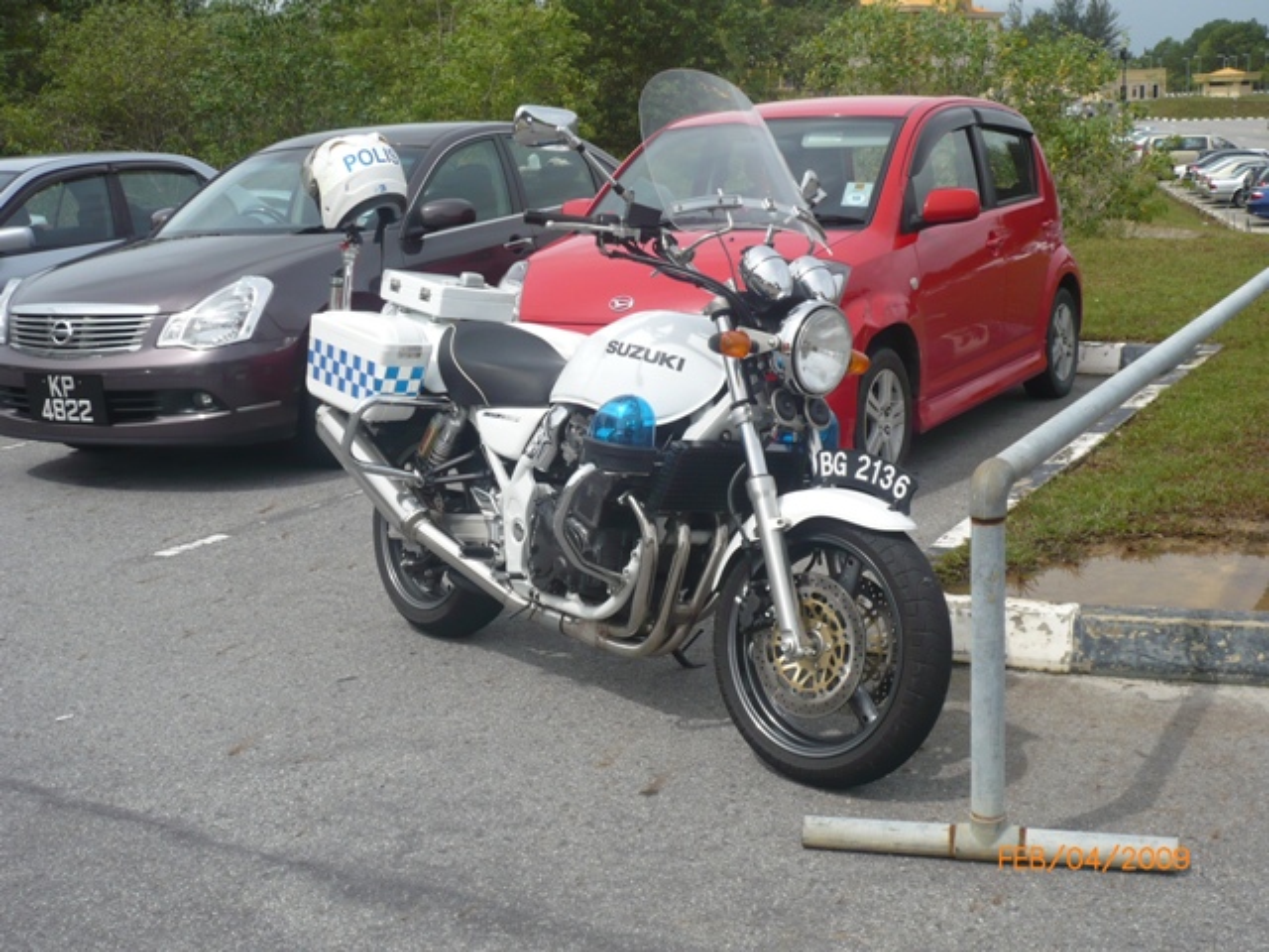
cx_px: 634
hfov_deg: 42.1
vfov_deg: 32.2
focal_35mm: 45
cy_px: 476
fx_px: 1650
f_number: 9
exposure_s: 1/250
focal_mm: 7.5
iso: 100
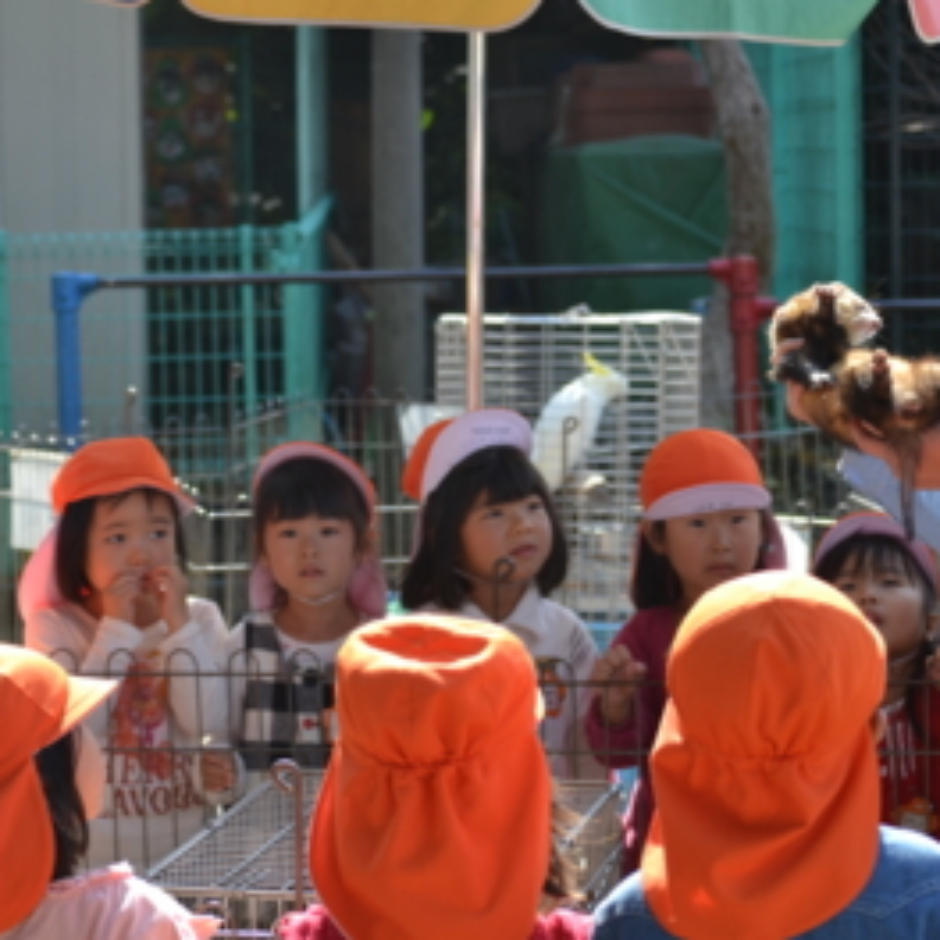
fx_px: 3564
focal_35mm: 116
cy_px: 468
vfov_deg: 15.0
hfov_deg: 15.0
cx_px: 531
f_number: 5.6
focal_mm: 60
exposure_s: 1/125
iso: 110
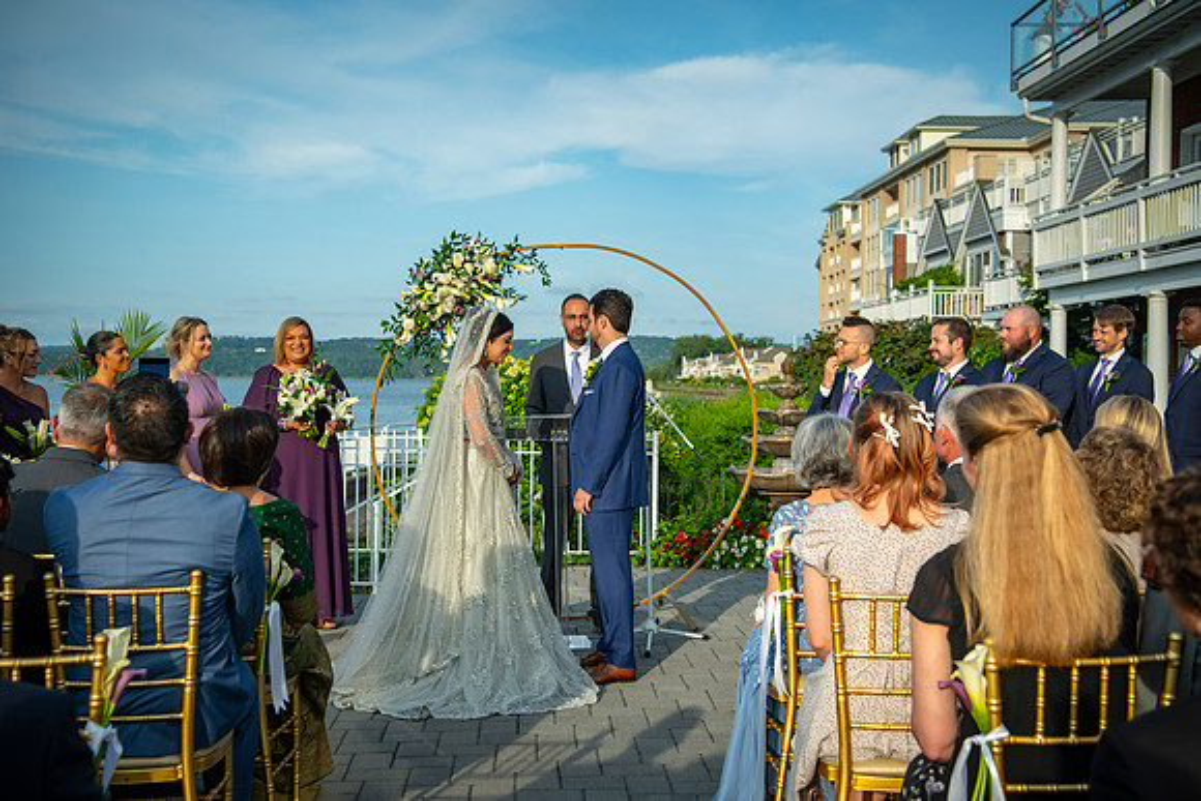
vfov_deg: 31.1
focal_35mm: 43
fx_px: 1440
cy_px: 388
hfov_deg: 45.3
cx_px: 596
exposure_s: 1/8000
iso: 800
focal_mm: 40
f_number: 4
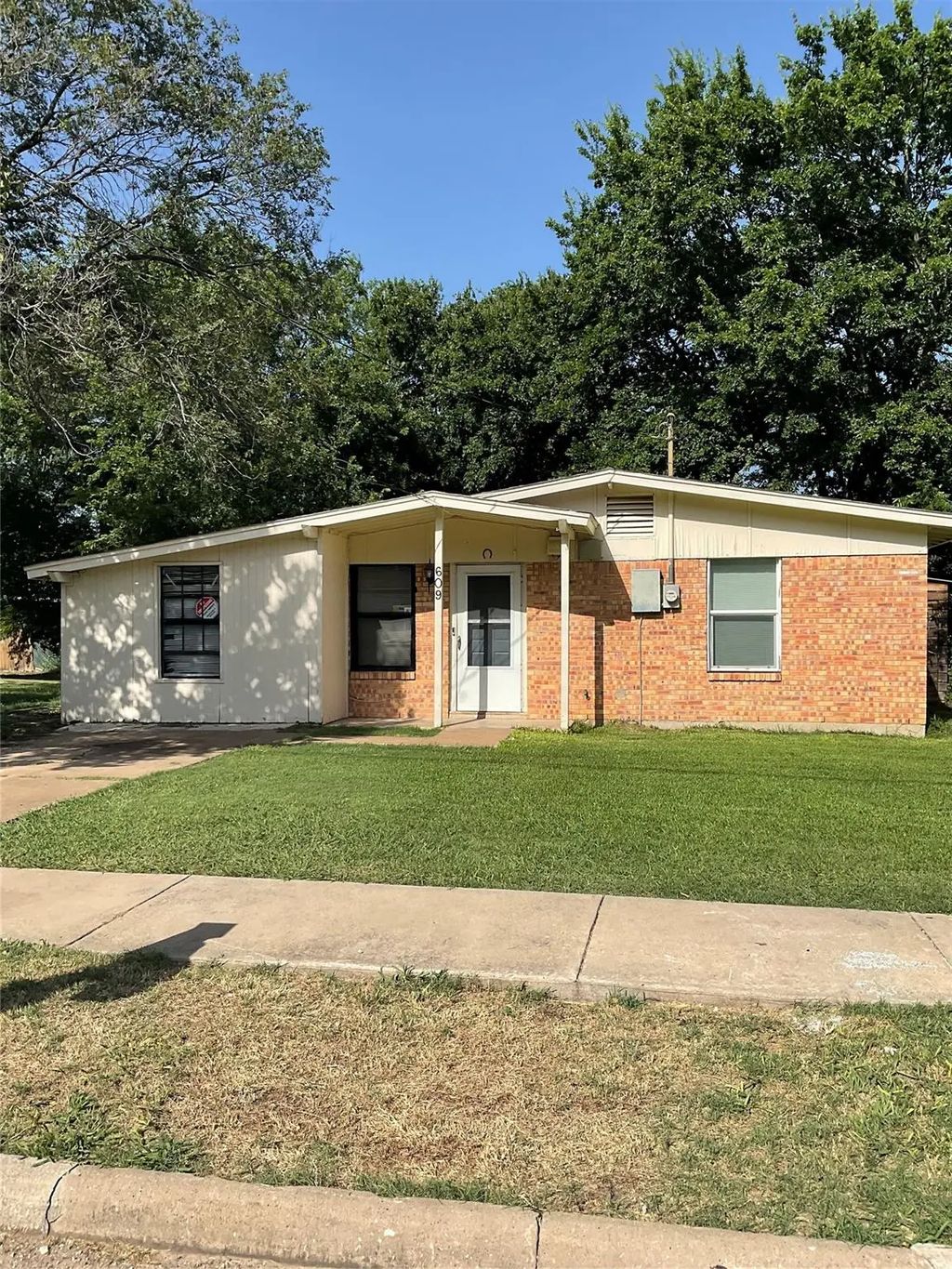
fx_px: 1063
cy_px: 634
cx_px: 476
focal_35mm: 29
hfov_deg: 48.2
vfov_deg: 61.7
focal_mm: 3
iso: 16
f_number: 1.8
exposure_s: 1/1984
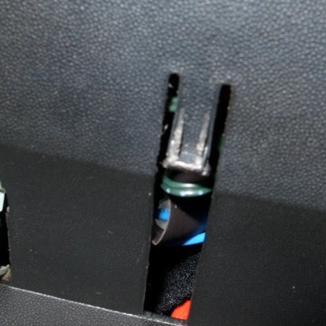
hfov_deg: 26.1
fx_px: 703
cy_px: 111
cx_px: 191
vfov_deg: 26.0
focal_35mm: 66
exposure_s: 1/30
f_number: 7.4
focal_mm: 7.8
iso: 50
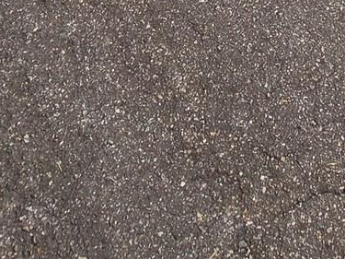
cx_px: 342
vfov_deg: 12.9
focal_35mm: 71
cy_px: -434
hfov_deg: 26.0
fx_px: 707
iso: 50
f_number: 2.2
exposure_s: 1/1554
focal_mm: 2.2
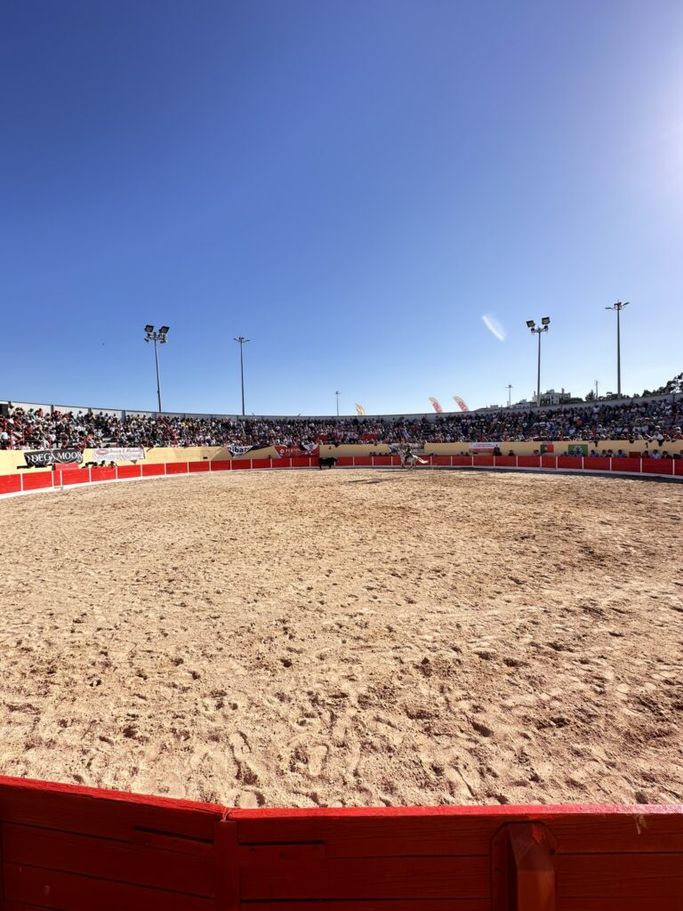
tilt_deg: -1.6
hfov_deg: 85.7
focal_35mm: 14
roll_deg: -0.1
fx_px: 368
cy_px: 456
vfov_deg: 102.1
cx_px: 342
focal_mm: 2.22
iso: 40
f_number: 2.2
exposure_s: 1/824
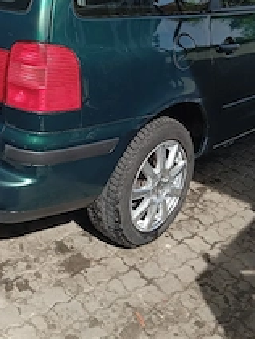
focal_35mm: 53
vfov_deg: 34.7
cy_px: 55
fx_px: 520
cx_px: 73
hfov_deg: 27.3
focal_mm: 4.22
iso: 111
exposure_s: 1/400
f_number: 1.8
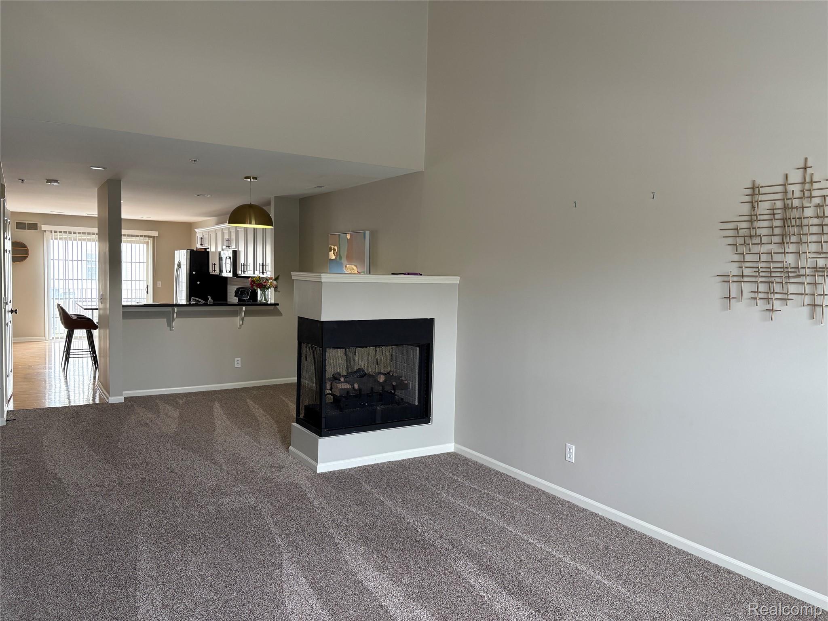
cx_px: 414
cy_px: 310
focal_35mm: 26
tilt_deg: -3.5
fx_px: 622
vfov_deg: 53.1
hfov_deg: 67.3
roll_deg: -1.1
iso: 160
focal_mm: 5.96
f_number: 1.6
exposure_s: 1/60
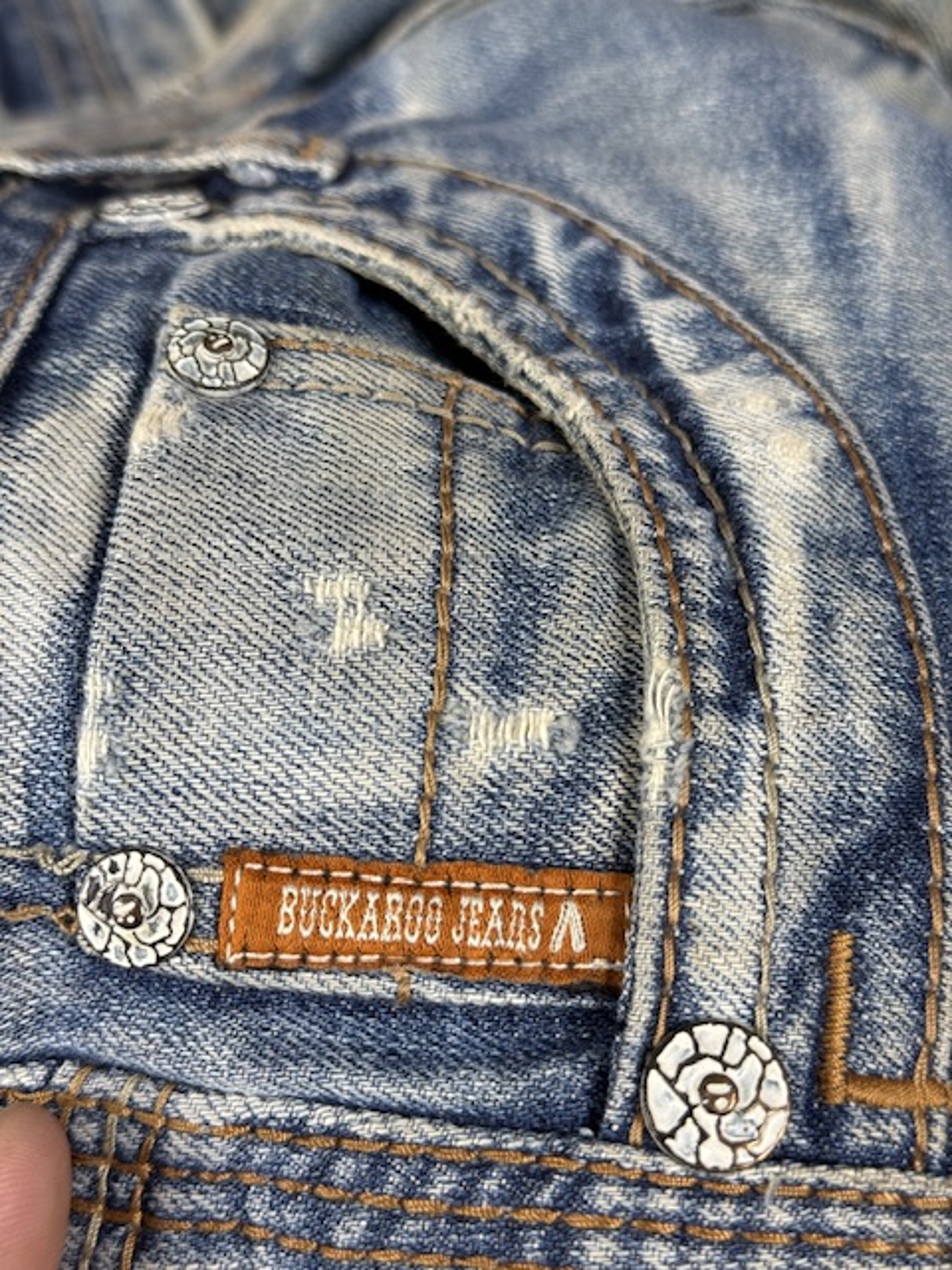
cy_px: 635
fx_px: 1760
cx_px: 476
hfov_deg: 30.3
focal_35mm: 48
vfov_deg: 39.7
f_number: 1.78
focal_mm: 6.76
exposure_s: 1/50
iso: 50
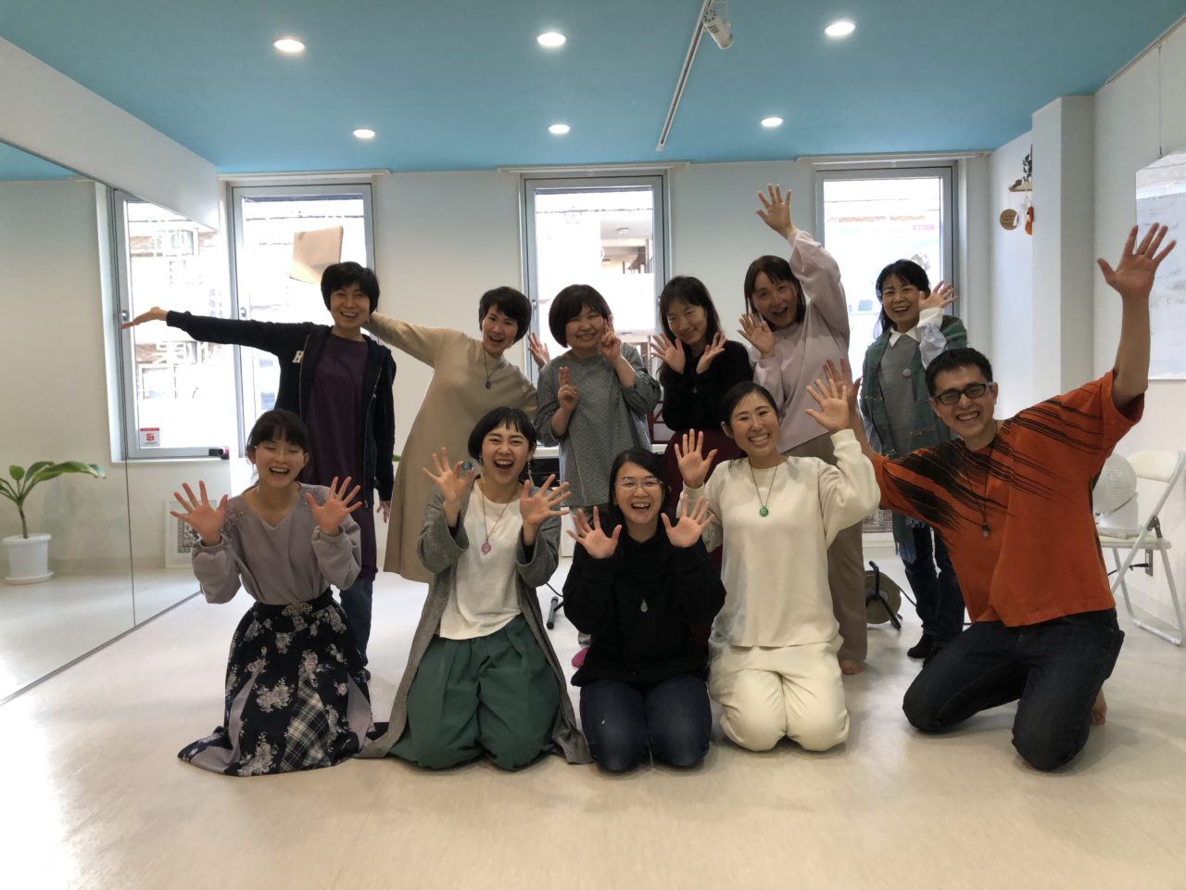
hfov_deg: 63.4
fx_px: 959
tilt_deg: -2.3
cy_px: 445
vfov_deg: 49.7
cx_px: 593
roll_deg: +1.8
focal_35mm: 28
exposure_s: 1/111
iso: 125
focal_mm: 3.99
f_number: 1.8
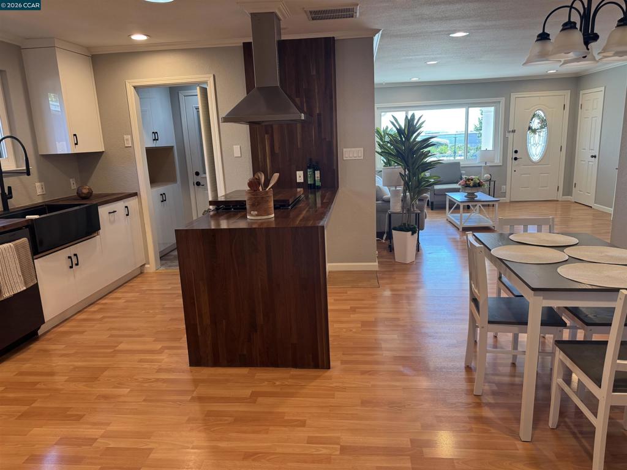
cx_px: 314
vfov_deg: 56.8
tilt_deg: -14.3
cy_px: 235
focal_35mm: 24
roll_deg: +3.6
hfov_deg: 71.6
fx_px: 435
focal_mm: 6.76
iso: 160
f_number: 1.78
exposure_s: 1/120
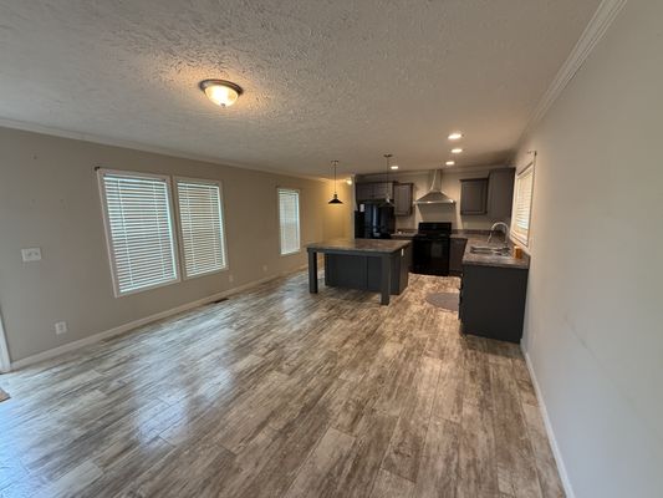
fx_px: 268
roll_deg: +1.6
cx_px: 332
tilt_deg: -8.2
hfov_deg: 102.1
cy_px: 249
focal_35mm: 14
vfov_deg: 85.7
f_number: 2.2
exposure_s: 1/60
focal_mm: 2.22
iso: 200
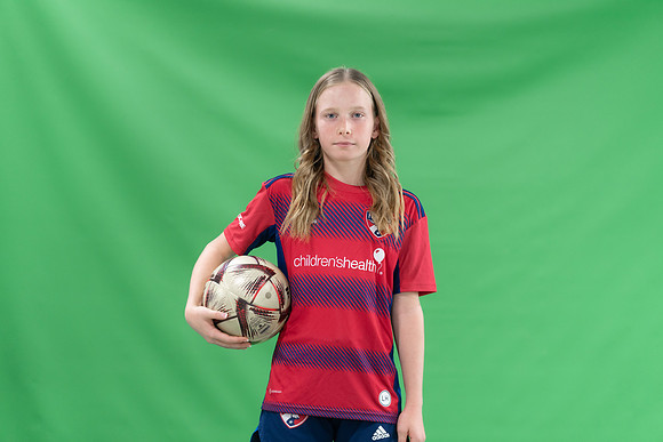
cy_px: 221
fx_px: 2524
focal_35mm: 137
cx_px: 332
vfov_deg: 10.0
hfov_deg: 15.0
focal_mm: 137
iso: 1000
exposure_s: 1/250
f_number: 2.8
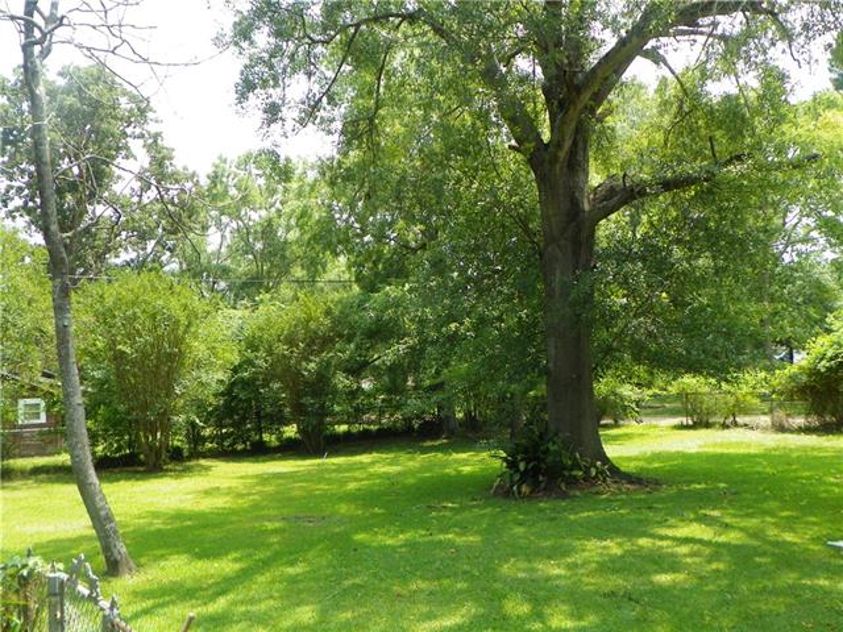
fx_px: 828
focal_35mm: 34
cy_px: 316
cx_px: 422
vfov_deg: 41.8
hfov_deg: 54.0
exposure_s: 1/200
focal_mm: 6.1
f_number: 3.2
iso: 64
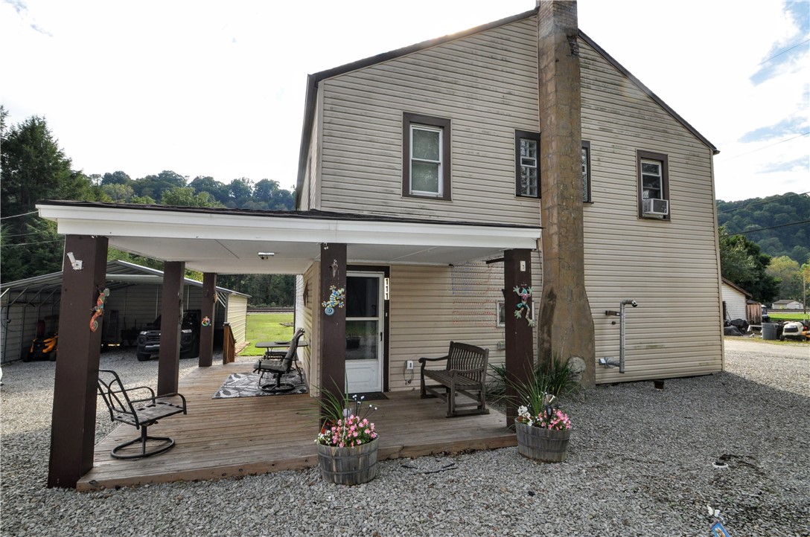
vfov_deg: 77.1
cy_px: 268
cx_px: 405
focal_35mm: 15
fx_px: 337
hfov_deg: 100.5
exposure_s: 1/200
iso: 320
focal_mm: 10
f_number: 11
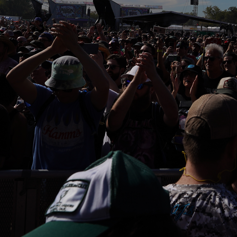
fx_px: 418
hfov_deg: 30.6
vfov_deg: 30.5
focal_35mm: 54
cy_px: 34
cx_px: 199
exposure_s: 1/1250
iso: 100
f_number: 8
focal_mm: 24
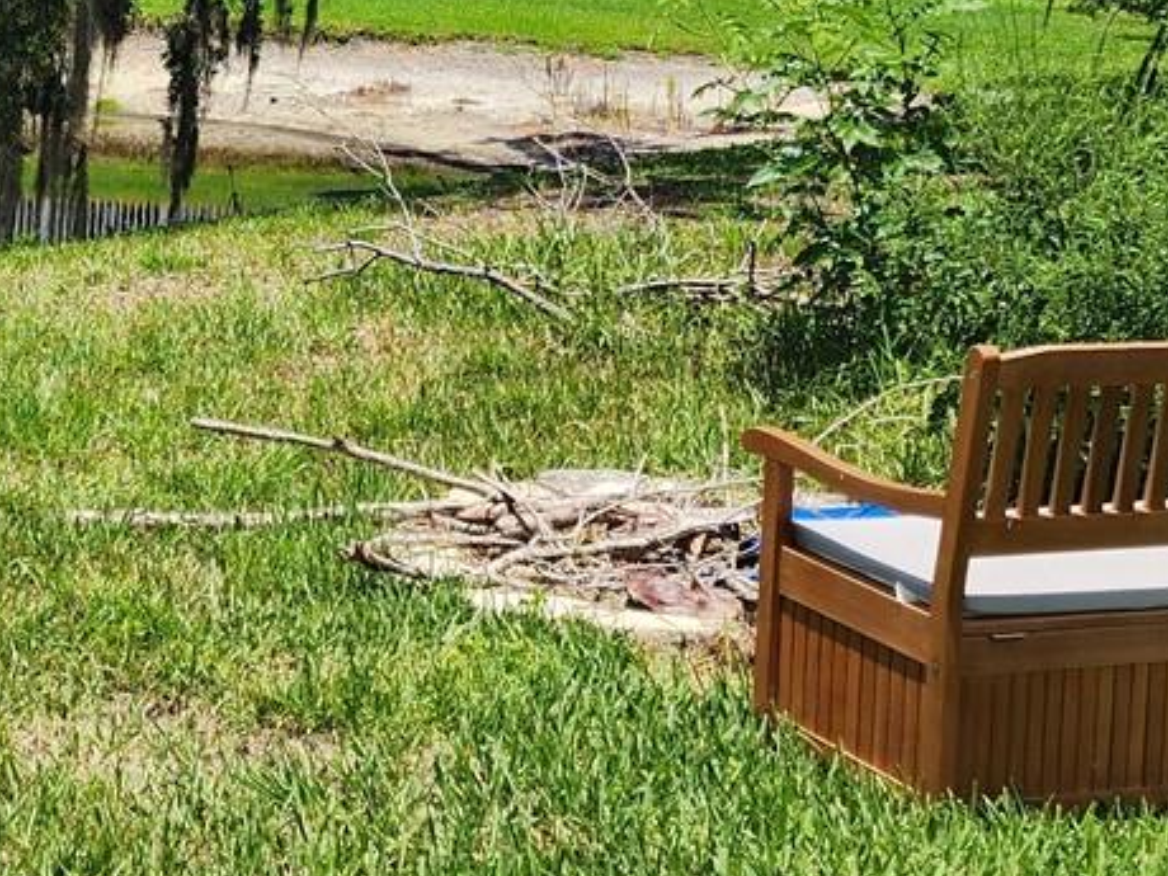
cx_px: 8
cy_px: -89
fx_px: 2699
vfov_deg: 17.8
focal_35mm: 80
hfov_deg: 23.4
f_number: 1.8
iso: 12
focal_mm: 6.4
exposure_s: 1/947
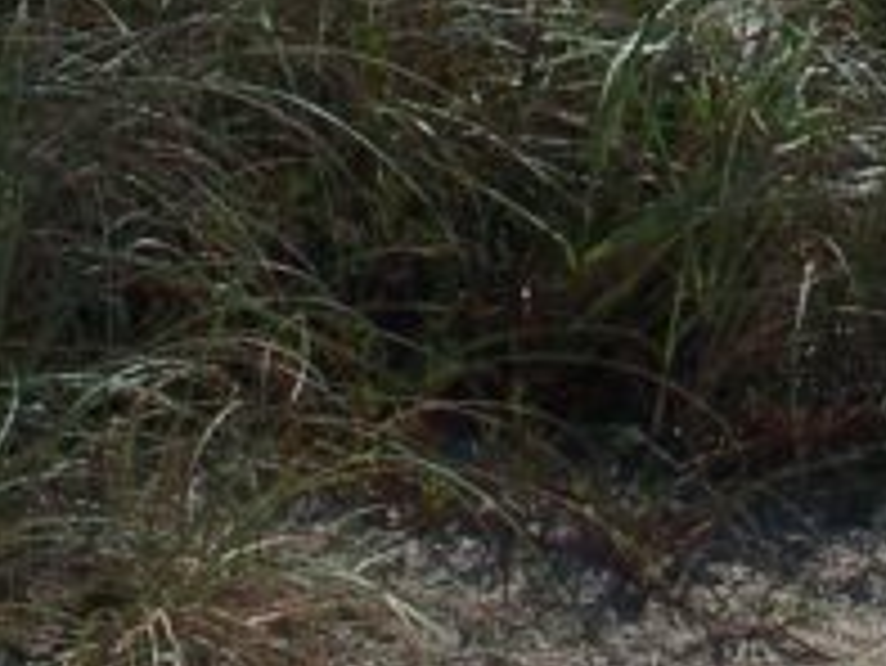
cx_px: 783
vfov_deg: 7.4
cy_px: -765
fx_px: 4917
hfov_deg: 10.2
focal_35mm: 192
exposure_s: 1/500
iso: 64
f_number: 5.6
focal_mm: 7.8
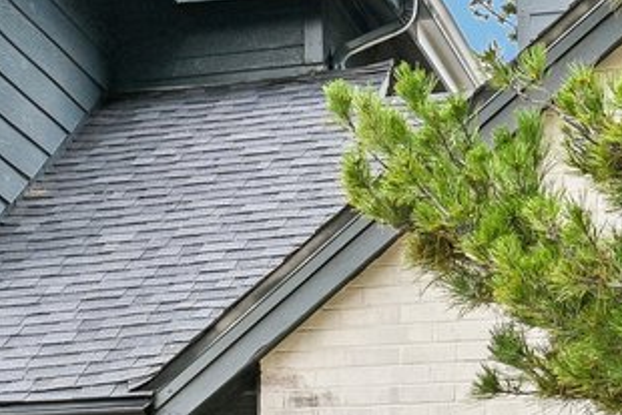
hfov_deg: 10.1
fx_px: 3422
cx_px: -277
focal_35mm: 198
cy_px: 420
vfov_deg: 6.9
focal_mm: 30
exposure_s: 1/30
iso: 125
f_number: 11
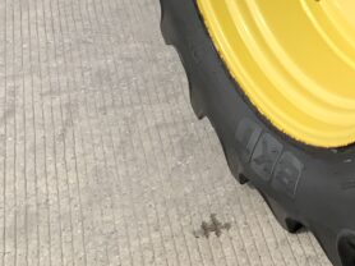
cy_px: -92
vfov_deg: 13.3
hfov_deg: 17.4
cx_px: 449
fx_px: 1096
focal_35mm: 107
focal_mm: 3
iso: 16
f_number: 1.8
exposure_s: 1/929
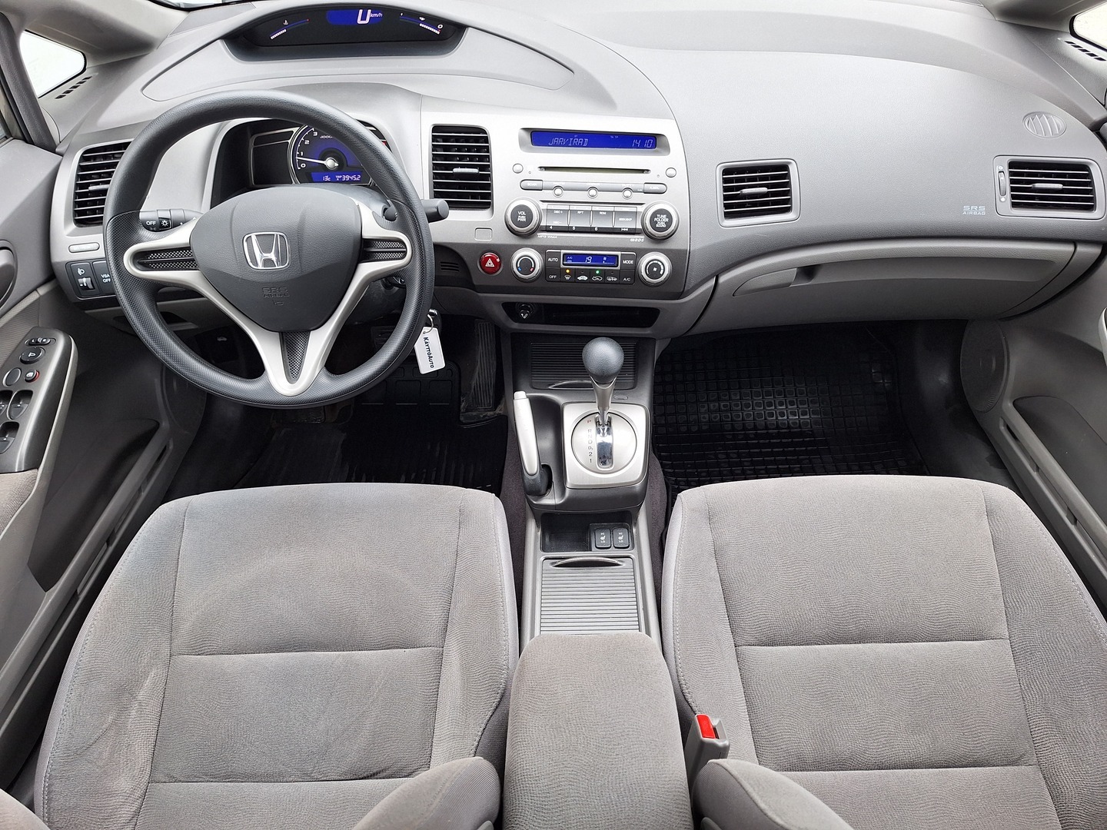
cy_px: 415
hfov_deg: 73.9
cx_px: 554
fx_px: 736
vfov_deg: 58.9
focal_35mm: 23
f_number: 1.8
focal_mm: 5.54
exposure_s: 1/100
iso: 64
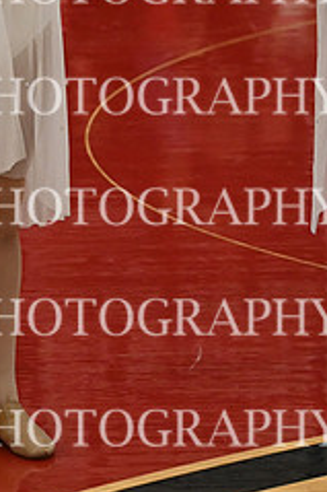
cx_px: -54
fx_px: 7954
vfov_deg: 3.5
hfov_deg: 2.4
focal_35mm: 583
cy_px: -70
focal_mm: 160
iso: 3200
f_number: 4
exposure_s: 1/400
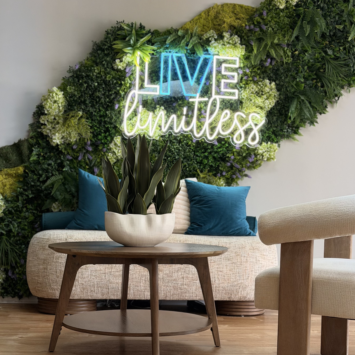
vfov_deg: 26.7
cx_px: 170
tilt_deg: -4.1
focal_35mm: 64
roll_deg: -1.5
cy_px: 248
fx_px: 743
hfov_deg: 26.9
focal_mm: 6.76
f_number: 1.78
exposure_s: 1/159
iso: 200
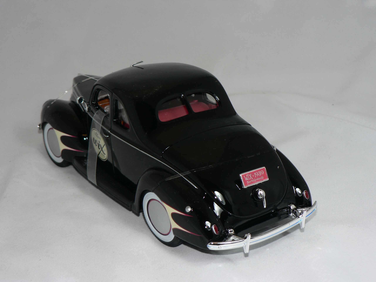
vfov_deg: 23.3
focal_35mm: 63
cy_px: 141
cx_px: 188
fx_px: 684
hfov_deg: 30.7
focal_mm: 10.5
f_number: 3.2
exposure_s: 1/60
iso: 80
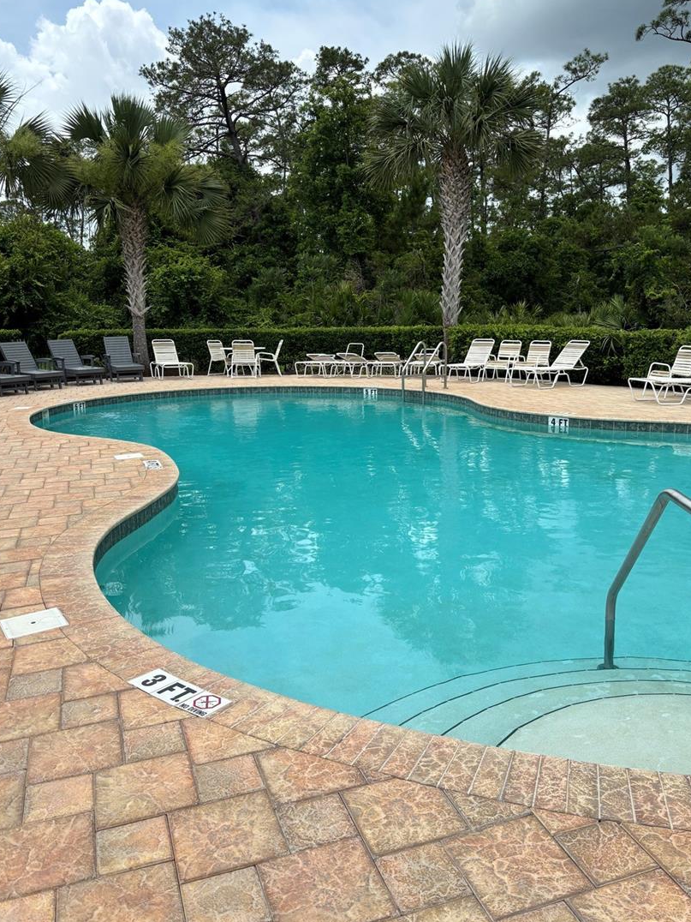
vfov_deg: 61.6
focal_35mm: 29
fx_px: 772
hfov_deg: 48.2
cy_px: 425
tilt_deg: -8.7
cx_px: 372
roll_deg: -0.4
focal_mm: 5.96
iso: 50
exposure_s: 1/3311
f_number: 1.6
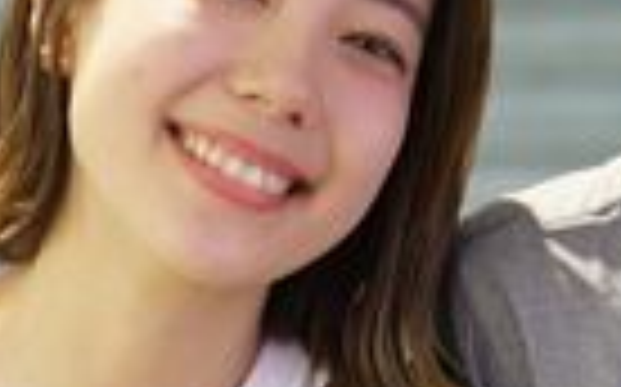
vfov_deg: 5.6
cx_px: 526
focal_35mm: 233
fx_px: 3944
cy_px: 272
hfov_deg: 9.0
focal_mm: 35
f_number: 1.8
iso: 800
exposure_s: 1/50
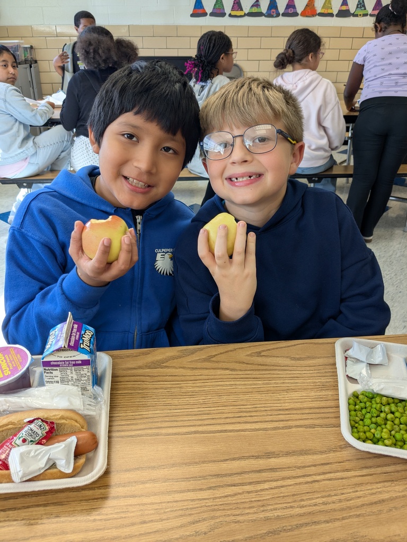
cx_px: 204
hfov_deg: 51.4
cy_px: 271
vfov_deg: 65.3
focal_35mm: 27
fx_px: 423
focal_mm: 4.38
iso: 66
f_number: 1.73
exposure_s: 1/121
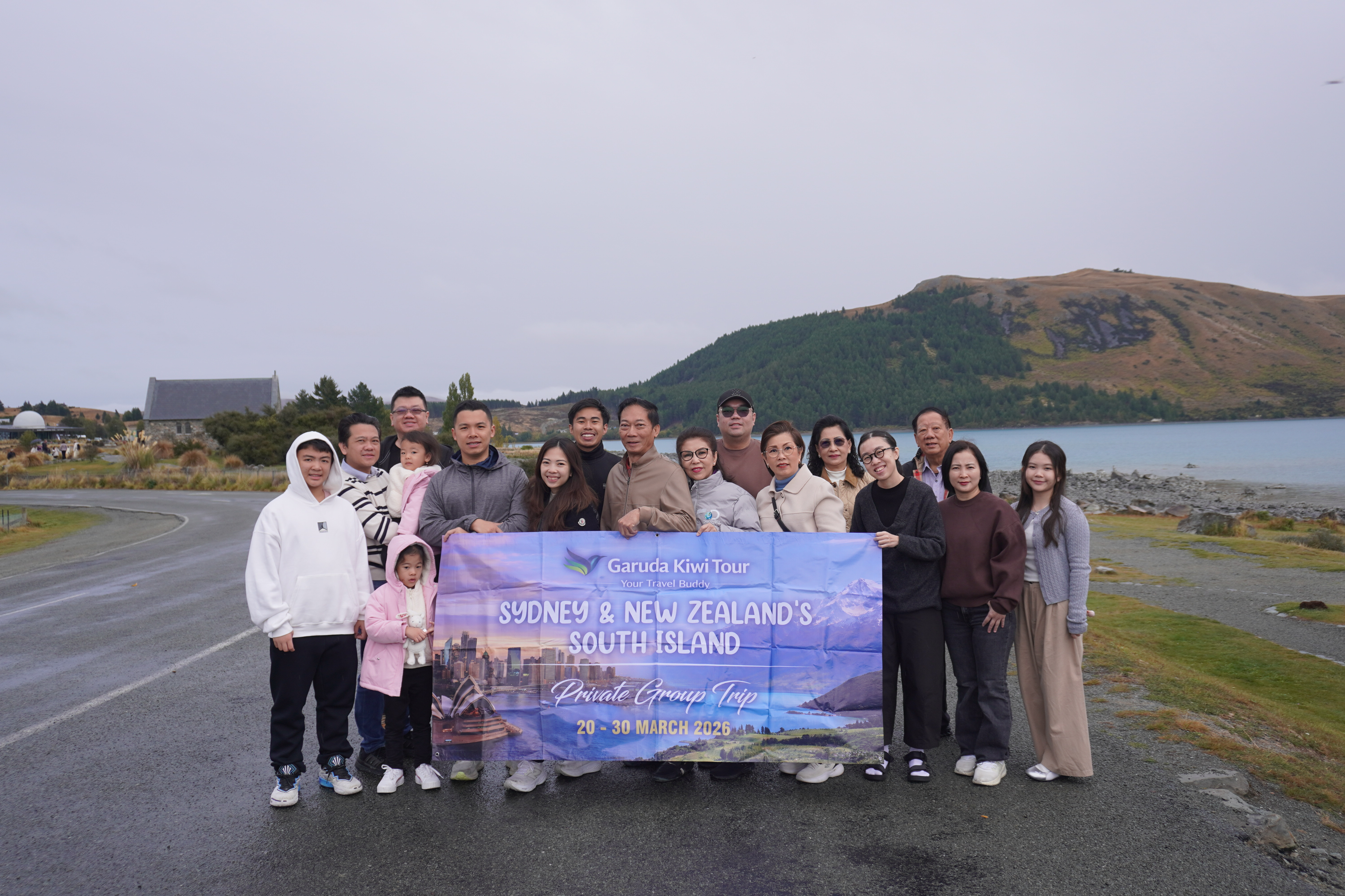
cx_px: 672
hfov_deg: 61.9
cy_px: 448
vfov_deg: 43.6
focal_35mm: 30
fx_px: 1121
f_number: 4
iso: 100
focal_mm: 20
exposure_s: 1/250
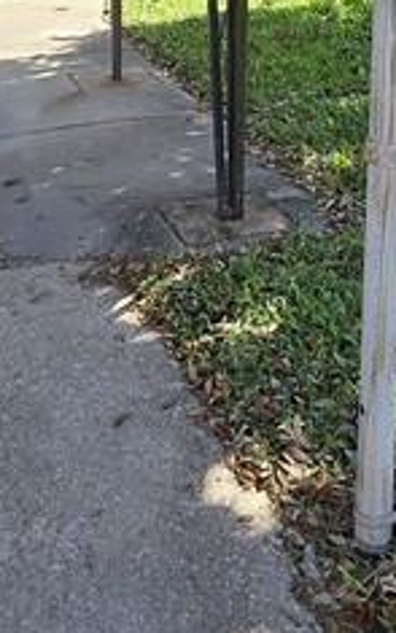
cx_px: 143
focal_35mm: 60
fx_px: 1035
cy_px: -92
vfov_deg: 29.9
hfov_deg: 21.6
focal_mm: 2.2
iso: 50
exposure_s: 1/1135
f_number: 2.2
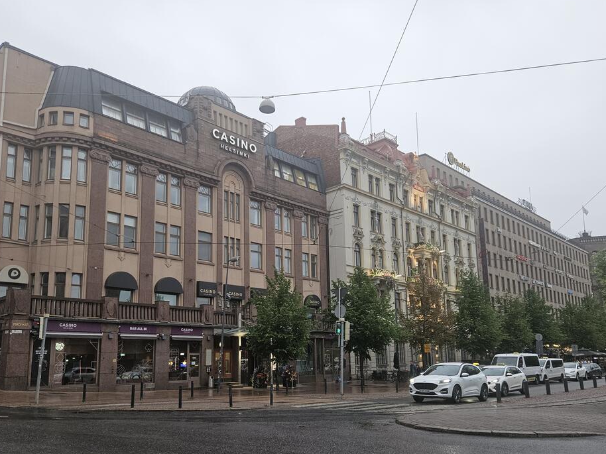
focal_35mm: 29
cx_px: 289
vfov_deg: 47.9
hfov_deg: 61.6
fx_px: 508
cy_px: 276
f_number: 1.8
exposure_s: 1/359
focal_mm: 5.4
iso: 200
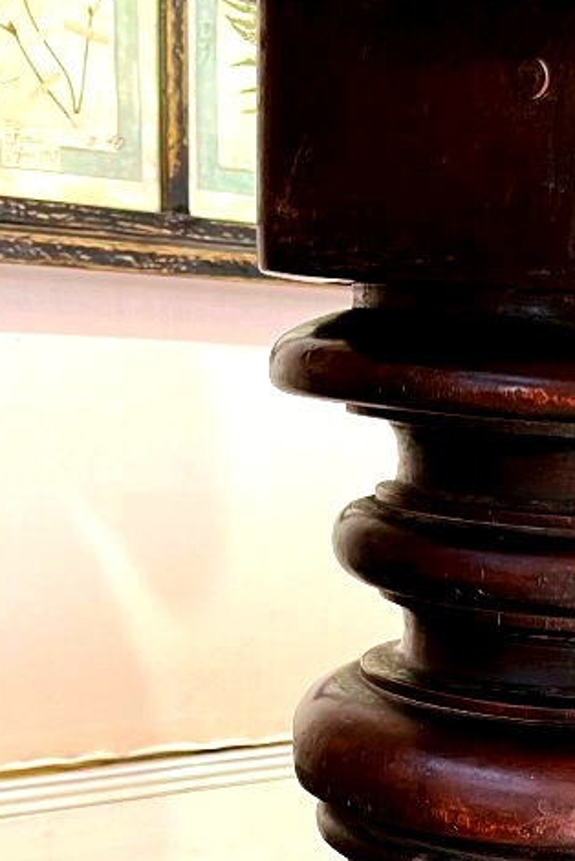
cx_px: 742
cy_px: 823
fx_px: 1651
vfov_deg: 27.8
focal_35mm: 69
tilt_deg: -16.4
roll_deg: -3.6
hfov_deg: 18.4
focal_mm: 5.1
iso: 250
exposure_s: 1/50
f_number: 1.6
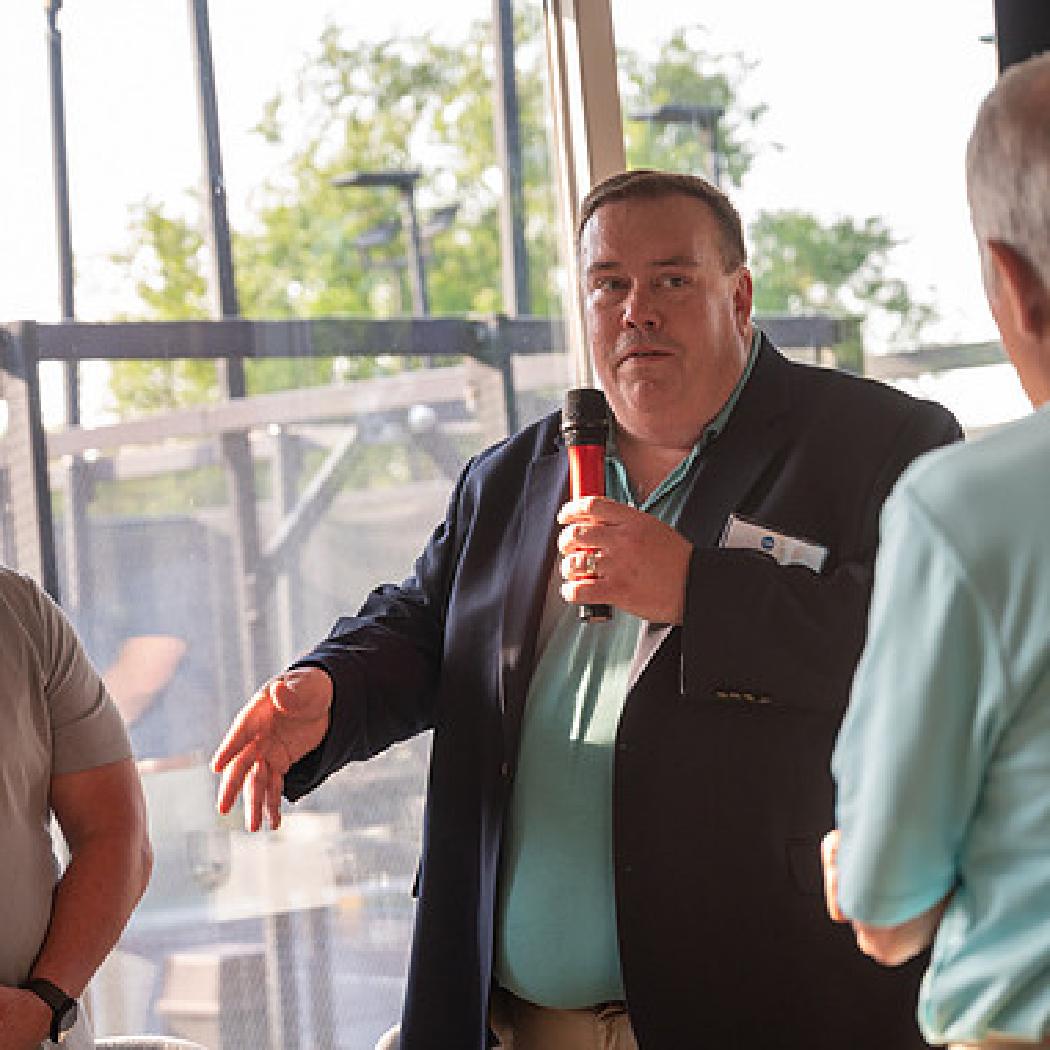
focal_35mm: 94
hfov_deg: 18.5
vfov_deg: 18.5
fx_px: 3226
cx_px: 531
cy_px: 524
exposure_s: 1/320
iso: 640
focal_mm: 70
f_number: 4
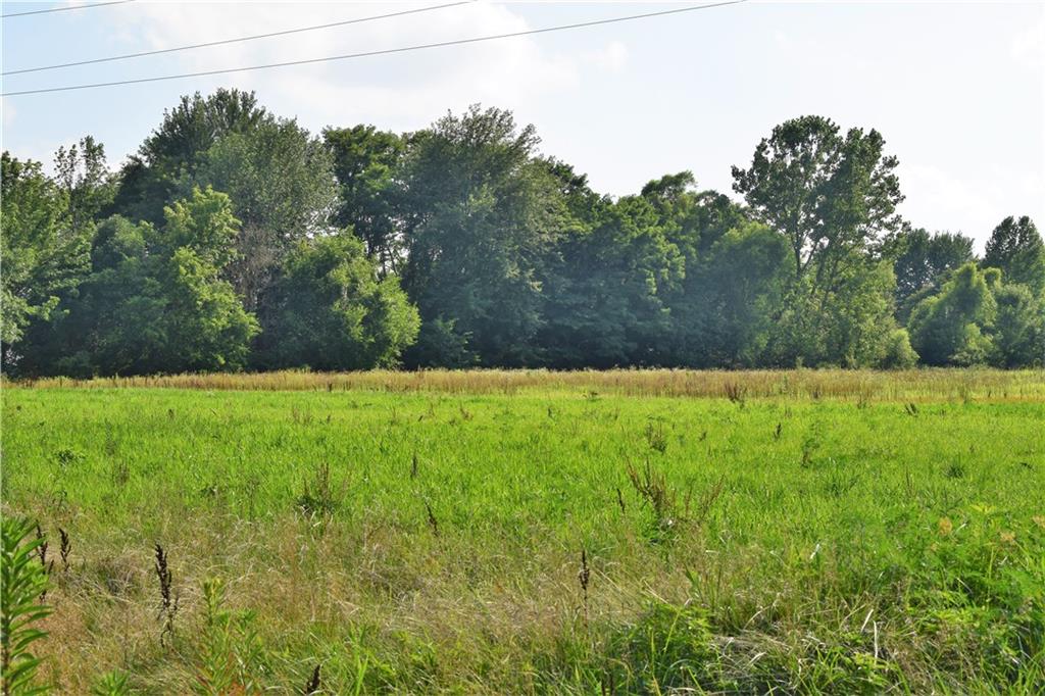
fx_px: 2394
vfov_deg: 16.5
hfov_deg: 24.6
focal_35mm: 82
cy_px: 348
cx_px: 522
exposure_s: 1/500
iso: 400
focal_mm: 55
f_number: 11
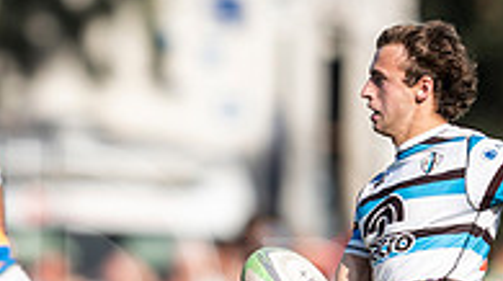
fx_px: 23425
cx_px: 223
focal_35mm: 1759
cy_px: 278
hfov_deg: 1.2
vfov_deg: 0.7
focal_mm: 400
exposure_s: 1/1250
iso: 100
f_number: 2.8
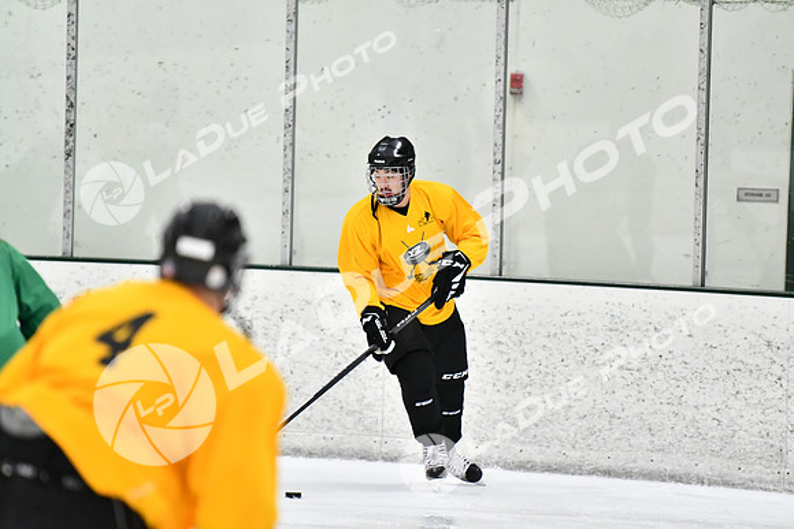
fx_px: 6287
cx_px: 397
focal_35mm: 285
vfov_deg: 4.8
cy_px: 264
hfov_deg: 7.2
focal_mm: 190
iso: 5000
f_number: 2.8
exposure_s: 1/1250
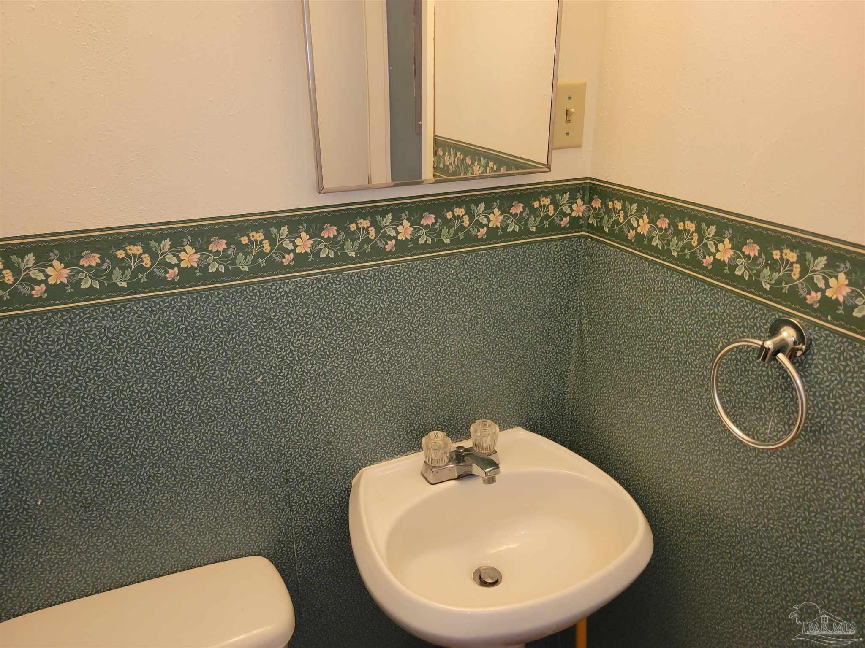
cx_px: 432
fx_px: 650
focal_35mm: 26
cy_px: 324
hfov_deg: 67.3
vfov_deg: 53.1
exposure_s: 1/24
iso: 160
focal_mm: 5.4
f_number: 1.8
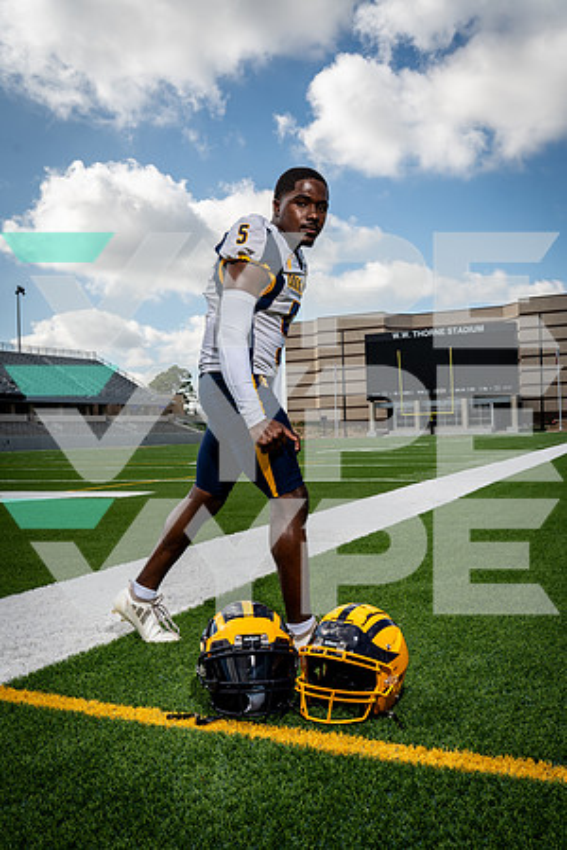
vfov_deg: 55.8
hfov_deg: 38.9
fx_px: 803
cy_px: 425
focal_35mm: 34
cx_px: 284
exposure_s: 1/250
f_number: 8
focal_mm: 34
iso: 125
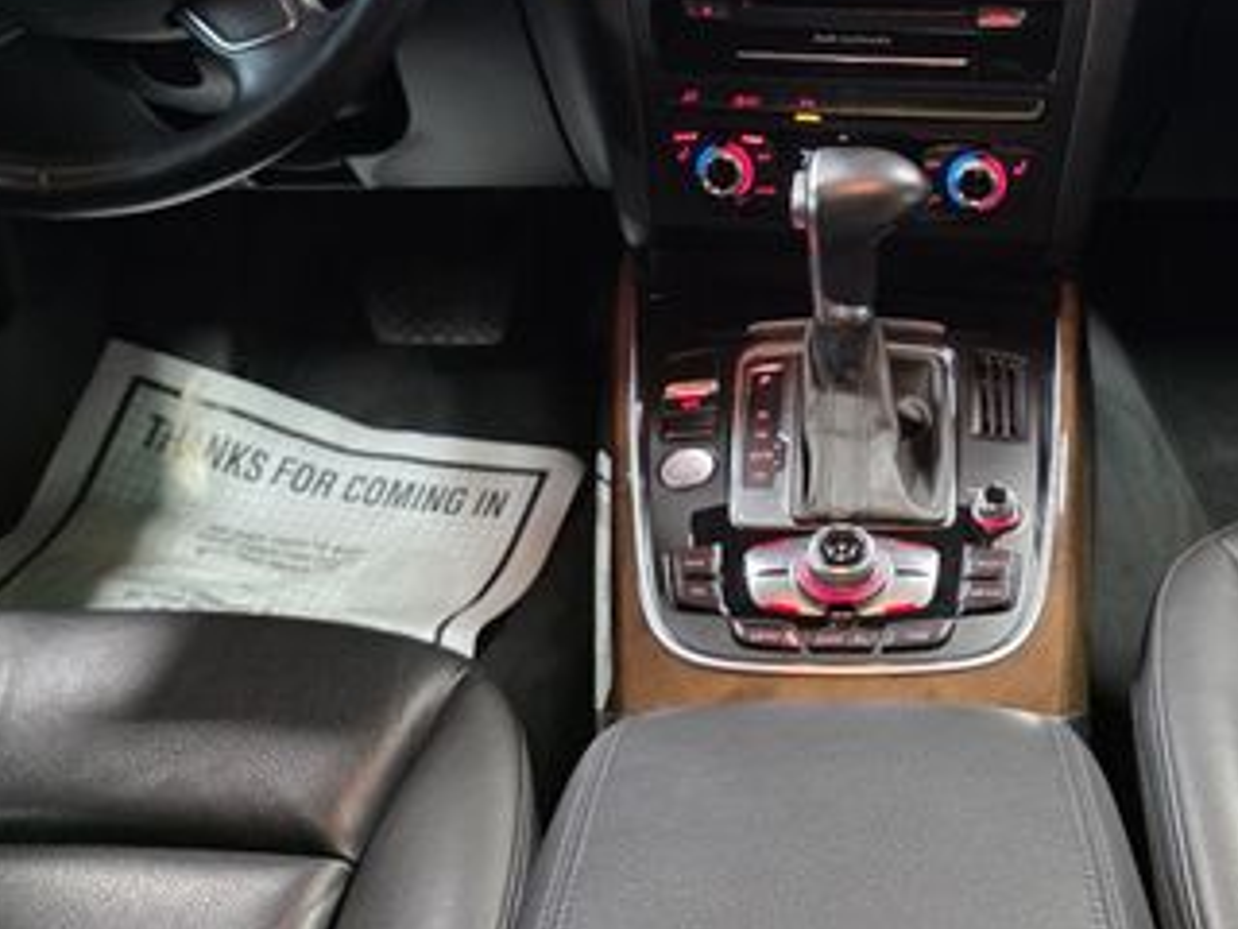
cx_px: 836
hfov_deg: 40.7
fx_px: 1645
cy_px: 194
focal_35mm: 46
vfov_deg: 30.8
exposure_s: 1/120
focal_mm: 6.3
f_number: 1.7
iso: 640
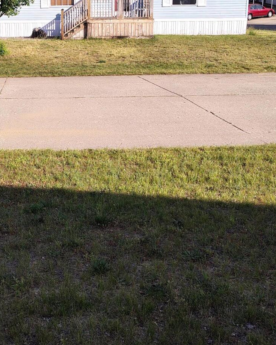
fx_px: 521
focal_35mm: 51
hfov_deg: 28.8
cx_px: 39
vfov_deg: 36.0
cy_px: 98
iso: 100
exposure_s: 1/1105
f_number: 1.8
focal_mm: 5.56
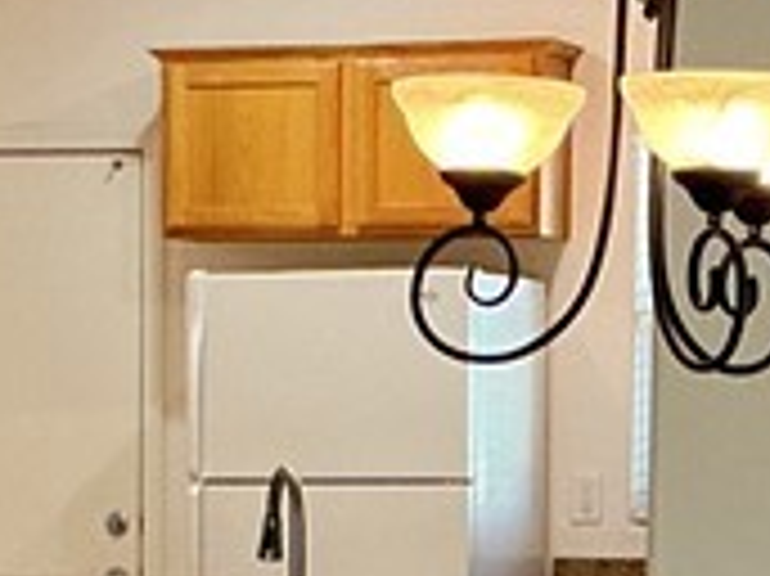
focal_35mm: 174
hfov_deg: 11.3
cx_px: 194
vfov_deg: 8.4
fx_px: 3868
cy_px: 796
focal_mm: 3
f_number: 1.8
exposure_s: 1/60
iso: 160
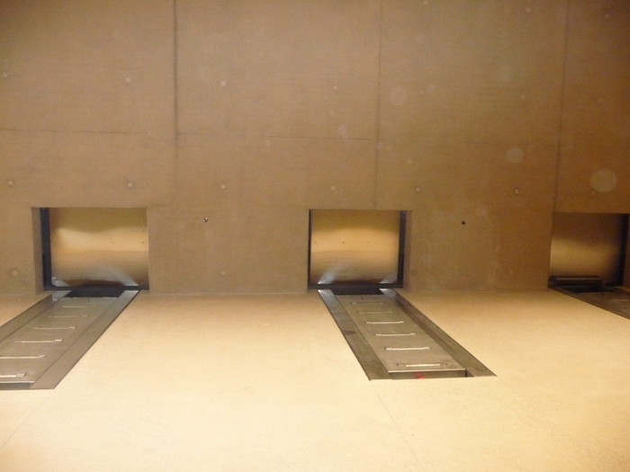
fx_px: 510
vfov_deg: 49.7
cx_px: 315
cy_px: 236
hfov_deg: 63.4
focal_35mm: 28
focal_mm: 4.7
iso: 800
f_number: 3.3
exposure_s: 1/30
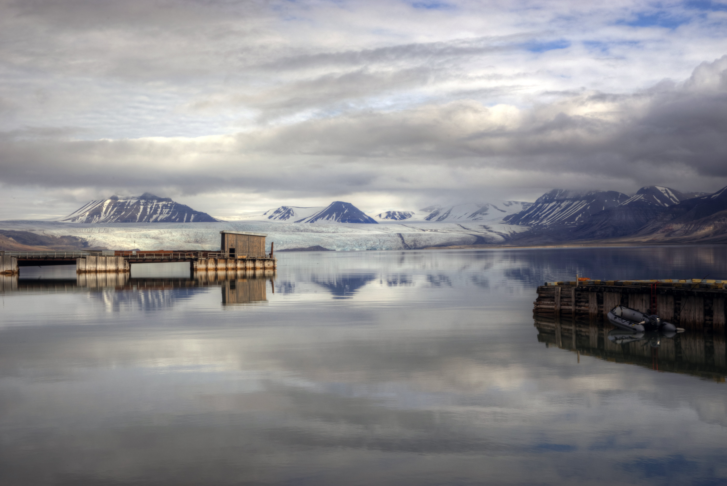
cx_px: 364
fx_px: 1010
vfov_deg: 27.0
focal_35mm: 50
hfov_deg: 39.6
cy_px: 243
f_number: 22
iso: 160
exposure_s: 1/60
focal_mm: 50
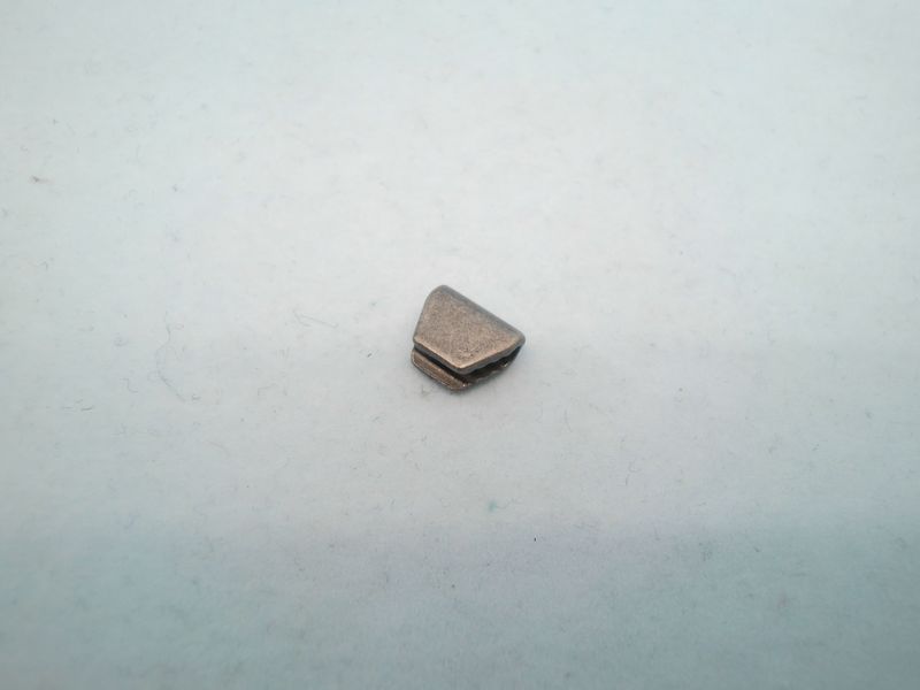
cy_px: 345
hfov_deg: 54.0
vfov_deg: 41.8
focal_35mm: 34
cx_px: 460
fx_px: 904
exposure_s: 1/60
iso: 100
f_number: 2.8
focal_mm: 5.58
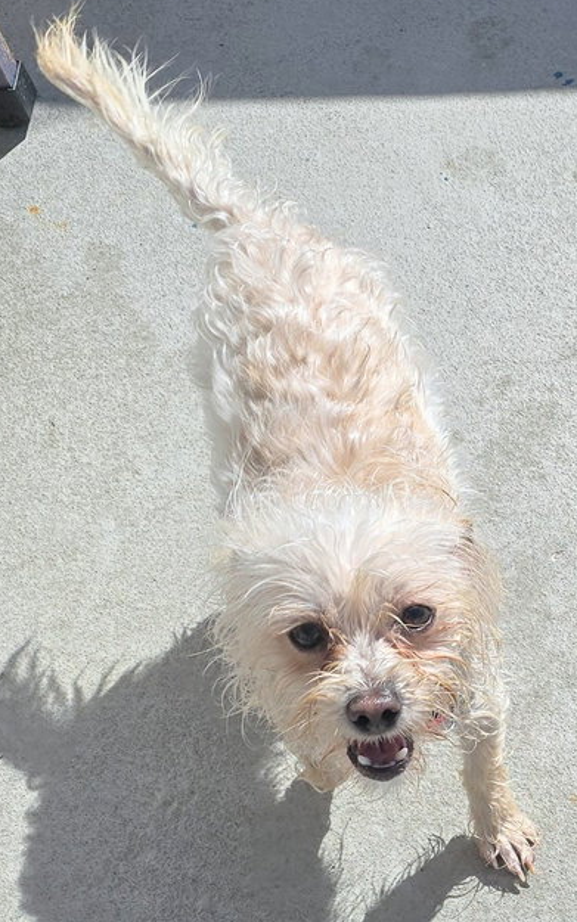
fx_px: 654
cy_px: 458
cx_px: 313
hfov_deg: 47.6
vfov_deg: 70.4
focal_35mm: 26
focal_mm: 6.3
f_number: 1.7
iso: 12
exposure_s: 1/1238
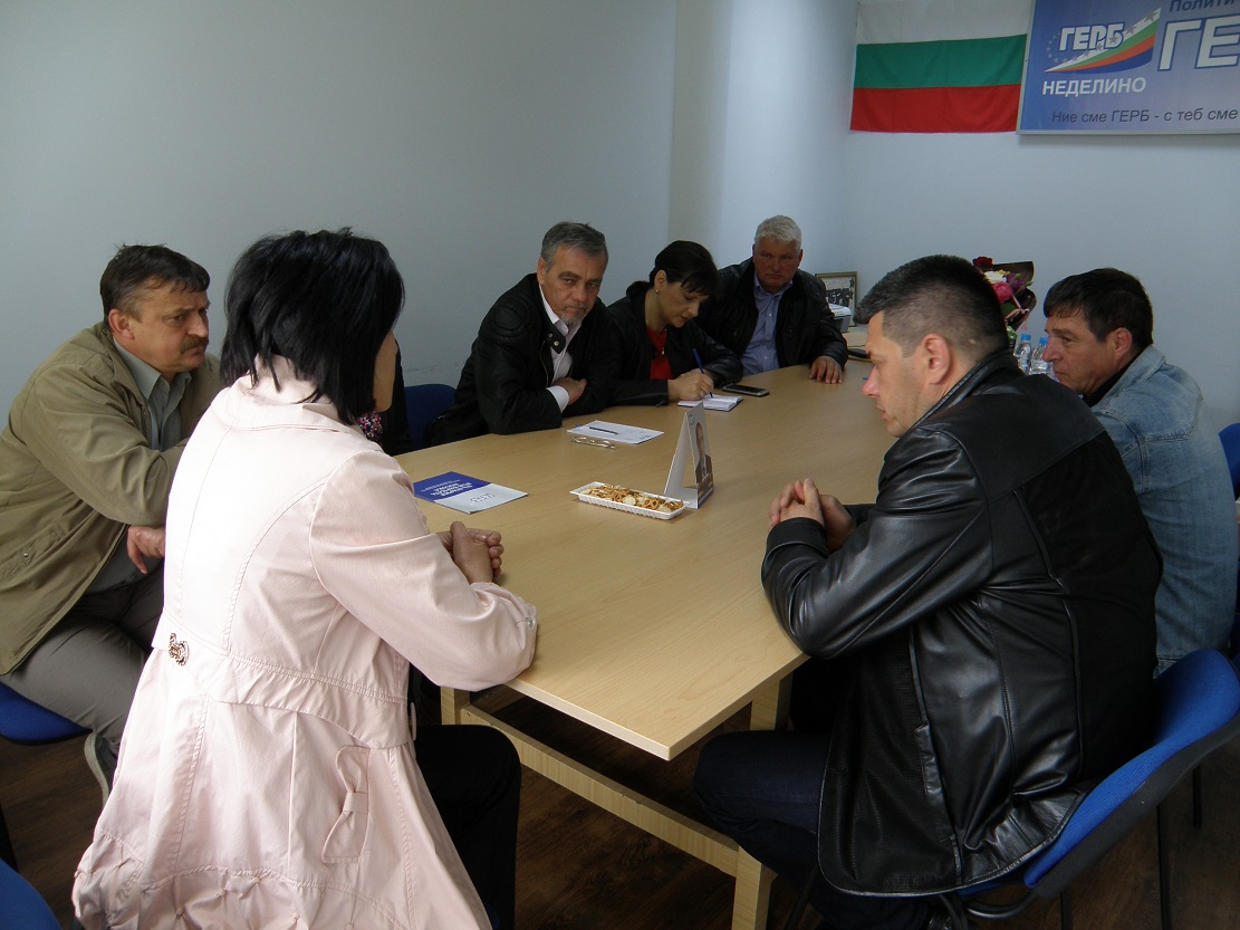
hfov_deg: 67.3
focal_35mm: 26
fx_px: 931
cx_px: 620
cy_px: 465
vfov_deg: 53.1
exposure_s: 1/30
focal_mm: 4.6
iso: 80
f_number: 2.8
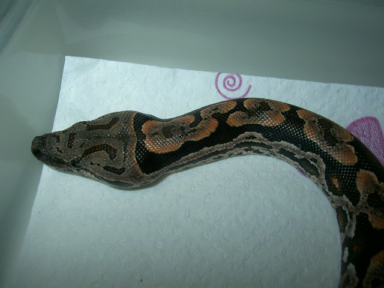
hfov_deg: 54.0
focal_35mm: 34
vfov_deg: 41.8
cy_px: 144
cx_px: 192
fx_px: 377
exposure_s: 1/60
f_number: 4.7
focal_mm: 5.6
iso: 50
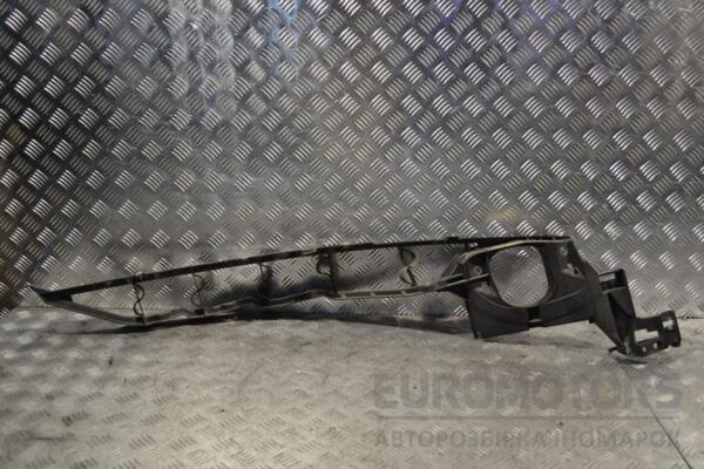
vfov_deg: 36.9
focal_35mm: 36
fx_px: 704
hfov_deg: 53.1
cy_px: 234
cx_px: 352
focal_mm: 24
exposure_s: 1/30
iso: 100
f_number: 4
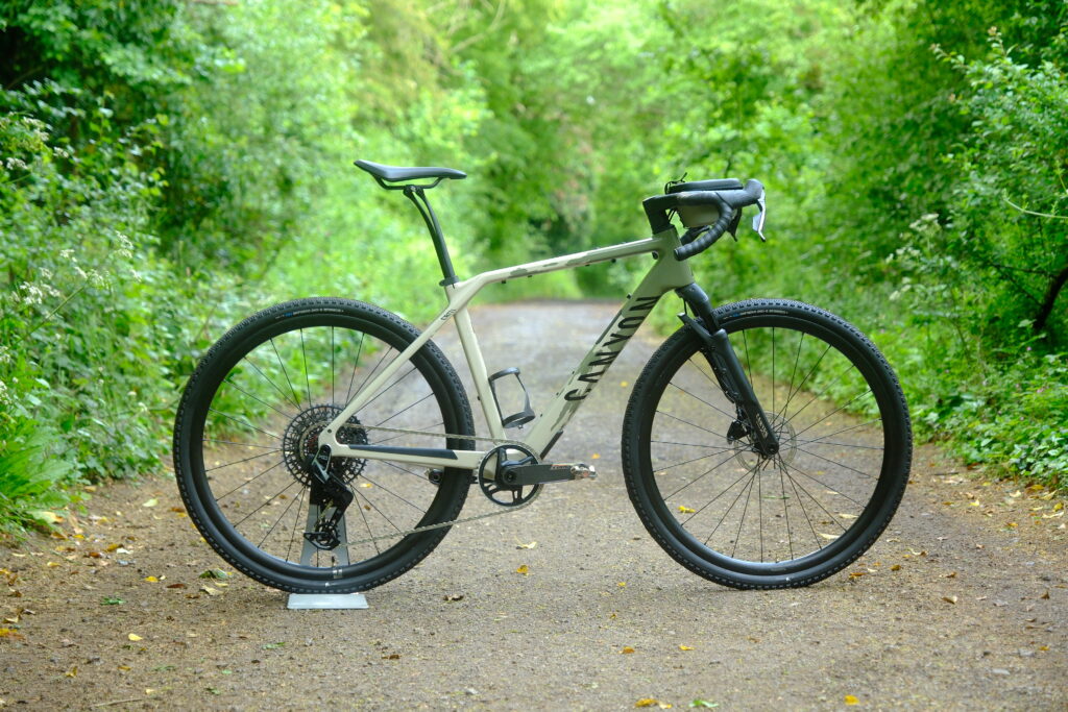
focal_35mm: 73
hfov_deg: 27.7
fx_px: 2166
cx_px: 534
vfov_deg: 18.7
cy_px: 356
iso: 1000
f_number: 2.8
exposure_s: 1/80
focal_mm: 48.5
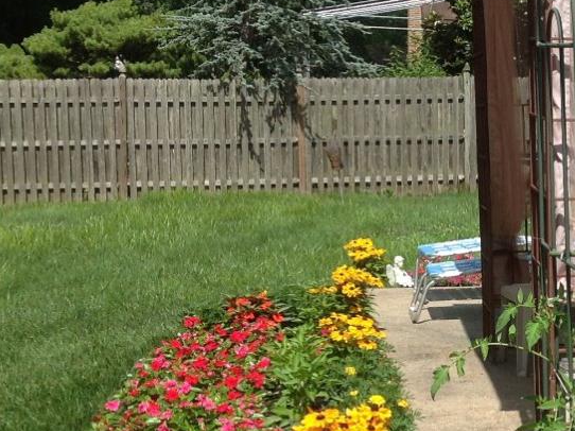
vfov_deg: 15.8
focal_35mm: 93
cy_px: 320
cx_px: 644
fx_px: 1544
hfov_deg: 20.1
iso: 50
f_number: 2.4
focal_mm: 4.28
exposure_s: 1/1513
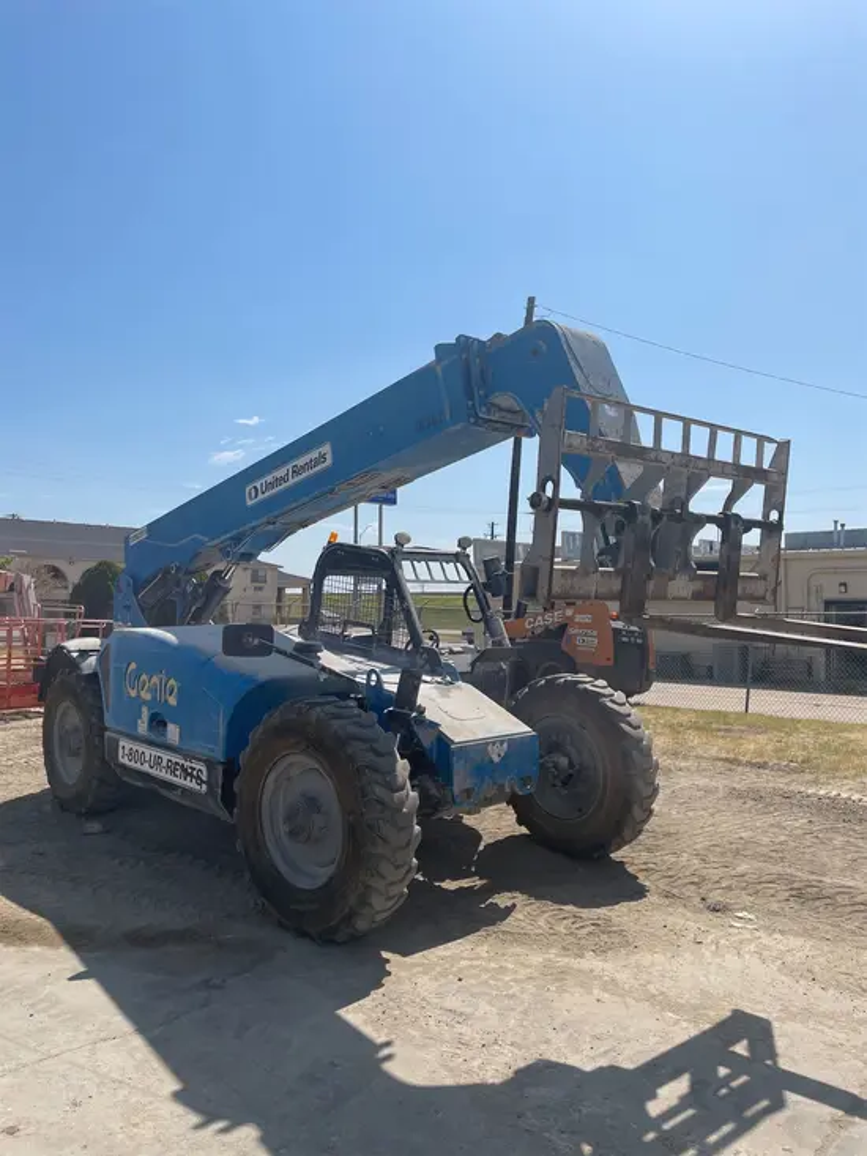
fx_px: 868
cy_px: 578
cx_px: 434
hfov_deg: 53.1
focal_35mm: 26
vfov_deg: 67.3
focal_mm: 4.2
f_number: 1.6
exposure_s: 1/9091
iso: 50
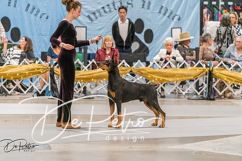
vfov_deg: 6.9
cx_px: 121
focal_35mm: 200
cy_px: 80
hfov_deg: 10.3
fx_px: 1345
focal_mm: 200
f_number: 2.8
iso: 6400
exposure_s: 1/250
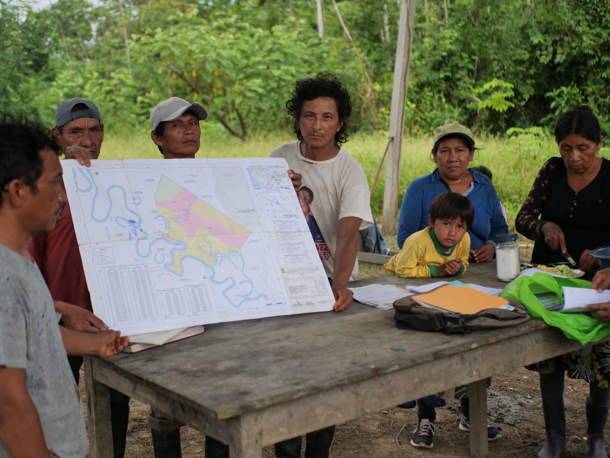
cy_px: 229
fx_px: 881
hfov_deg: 38.2
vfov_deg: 29.1
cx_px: 305
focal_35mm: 50
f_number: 1.8
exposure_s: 1/500
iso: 200
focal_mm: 25
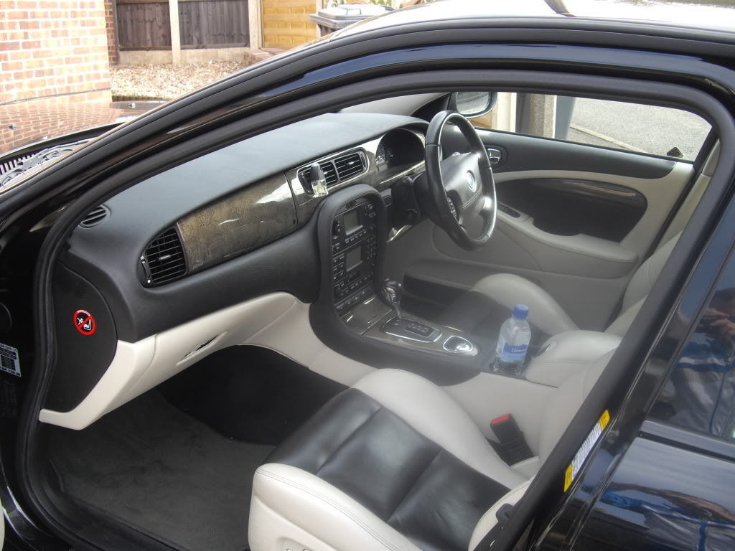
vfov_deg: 37.7
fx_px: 807
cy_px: 276
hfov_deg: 49.0
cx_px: 368
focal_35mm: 38
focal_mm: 7.9
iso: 100
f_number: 2.8
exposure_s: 1/160
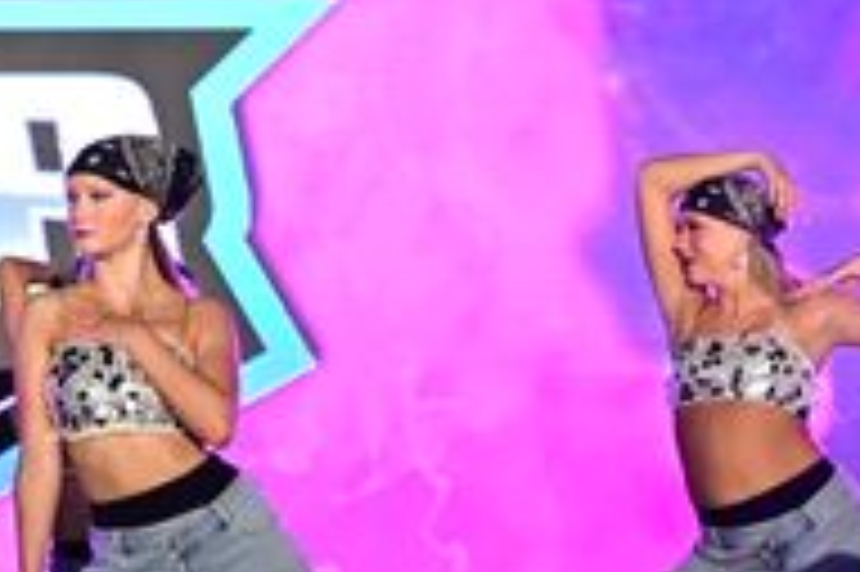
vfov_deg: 5.7
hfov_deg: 8.6
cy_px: -381
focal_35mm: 236
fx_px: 5633
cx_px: -320
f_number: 2.8
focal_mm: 44
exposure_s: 1/800
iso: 4000
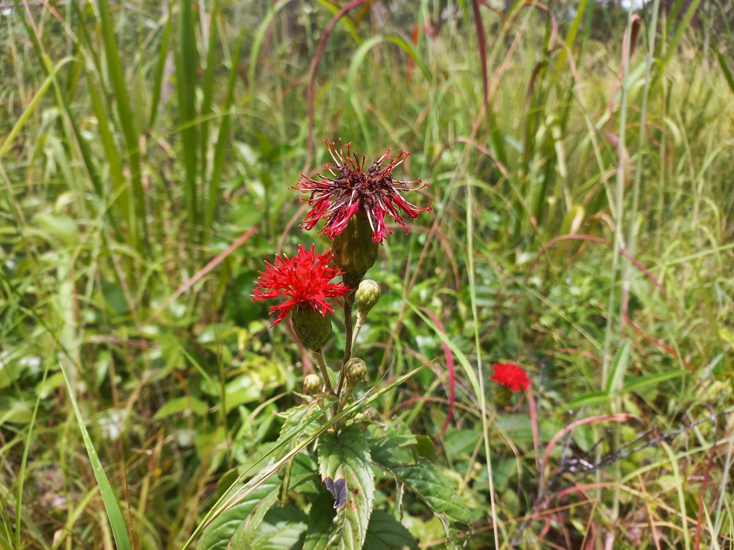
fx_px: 530
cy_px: 275
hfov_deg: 69.4
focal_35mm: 25
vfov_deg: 54.9
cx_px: 367
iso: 25
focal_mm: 4.6
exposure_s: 1/142
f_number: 1.8
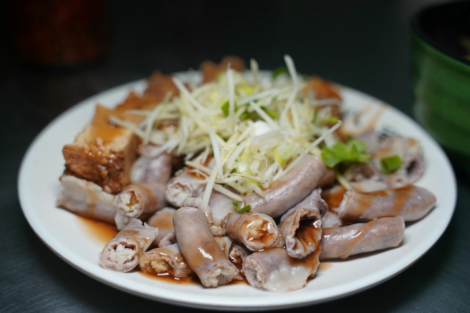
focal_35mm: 40
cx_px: 235
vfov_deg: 33.4
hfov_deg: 48.5
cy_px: 156
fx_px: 522
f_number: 4
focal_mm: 40
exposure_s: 1/60
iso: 160
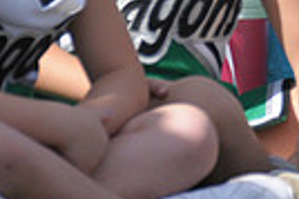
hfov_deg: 0.8
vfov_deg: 0.5
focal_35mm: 2589
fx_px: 21477
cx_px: 395
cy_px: -160
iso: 640
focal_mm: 400
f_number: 4
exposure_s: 1/3200
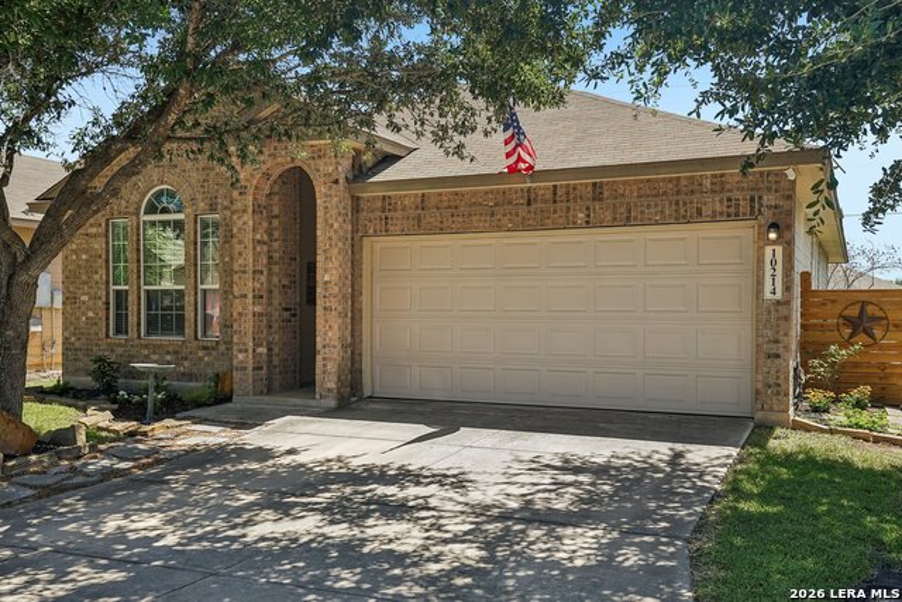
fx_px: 877
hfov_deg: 54.4
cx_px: 451
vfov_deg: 37.9
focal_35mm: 35
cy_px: 301
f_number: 8
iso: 200
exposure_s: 1/100
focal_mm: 35
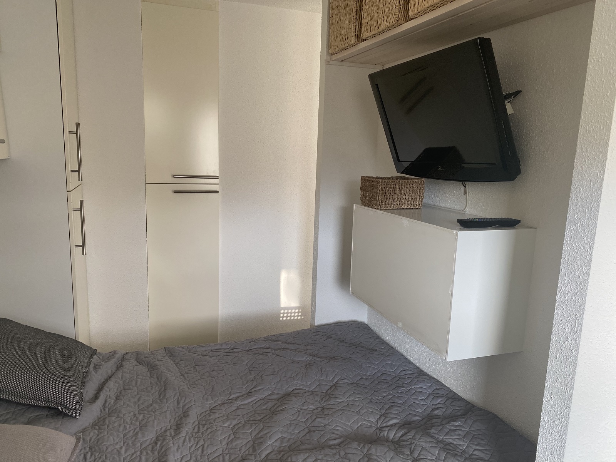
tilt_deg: -9.6
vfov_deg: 53.1
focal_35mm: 26
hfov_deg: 67.3
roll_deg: -2.4
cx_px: 308
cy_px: 231
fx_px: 463
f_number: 1.8
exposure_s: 1/118
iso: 125
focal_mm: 4.25
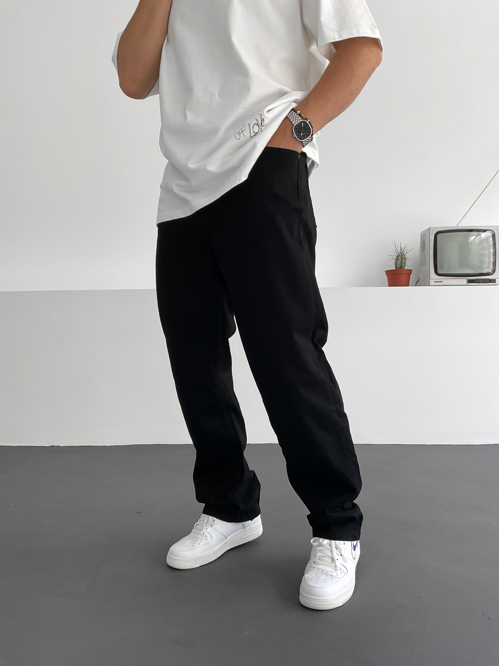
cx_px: 250
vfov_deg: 61.7
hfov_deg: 48.2
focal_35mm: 29
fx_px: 557
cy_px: 333
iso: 50
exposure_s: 1/120
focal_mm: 3
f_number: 1.8
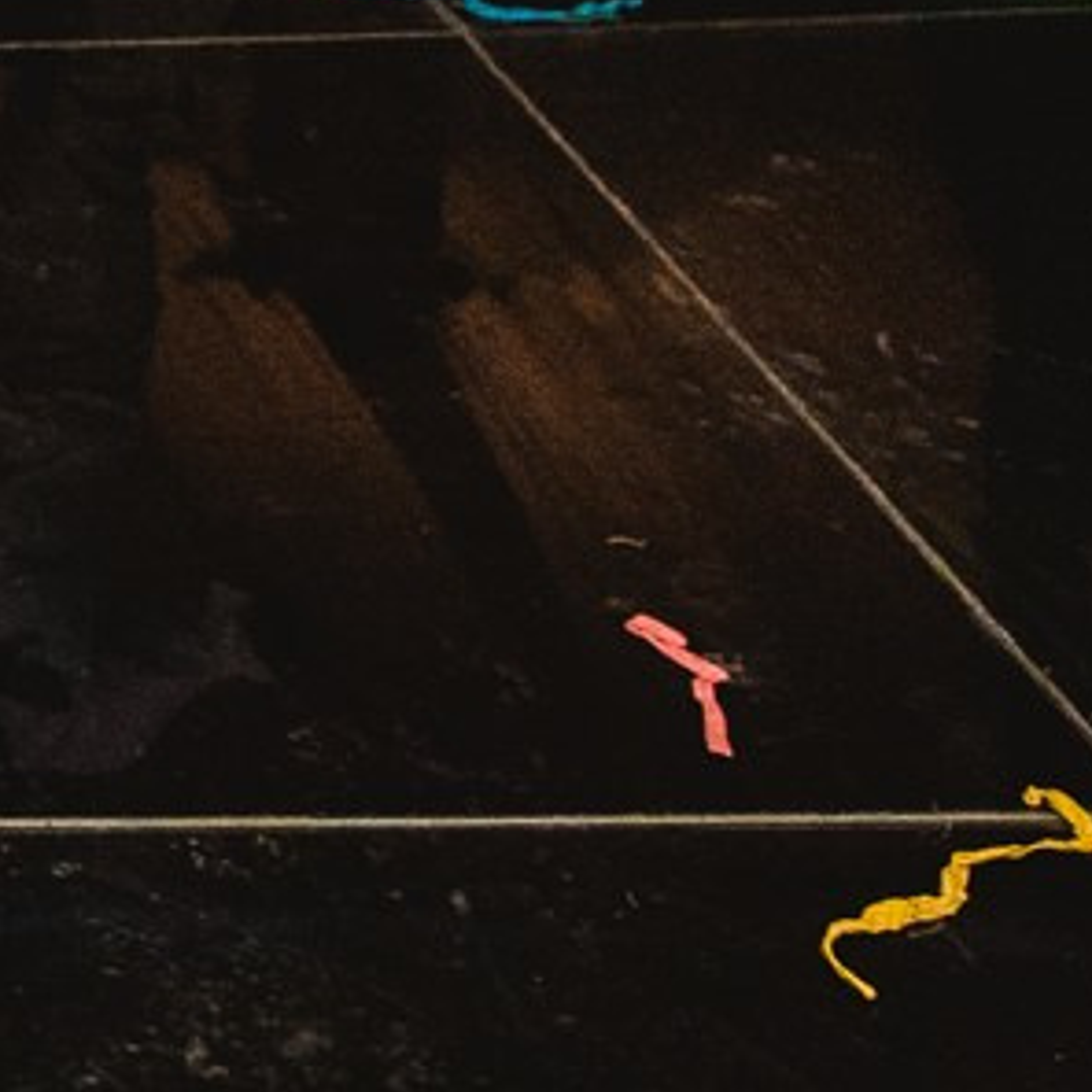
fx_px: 3355
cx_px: -1129
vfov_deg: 16.3
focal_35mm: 94
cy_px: -721
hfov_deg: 14.9
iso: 1250
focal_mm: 16
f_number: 3.2
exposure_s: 1/200
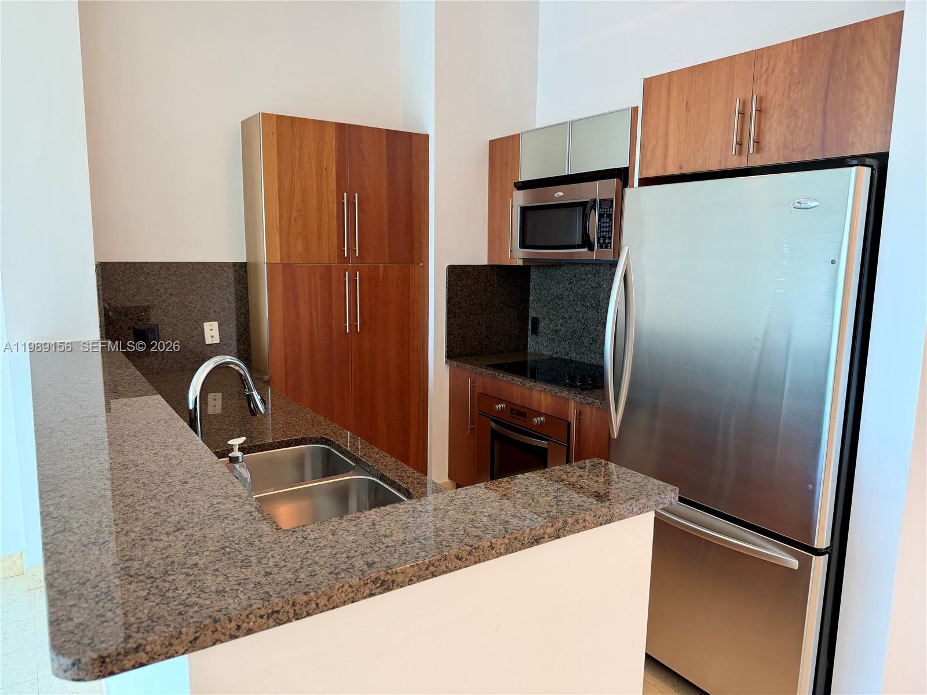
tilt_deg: -8.3
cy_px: 348
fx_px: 643
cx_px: 464
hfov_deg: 71.6
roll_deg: -0.4
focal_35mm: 24
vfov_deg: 56.8
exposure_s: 1/120
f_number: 1.78
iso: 125
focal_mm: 6.76
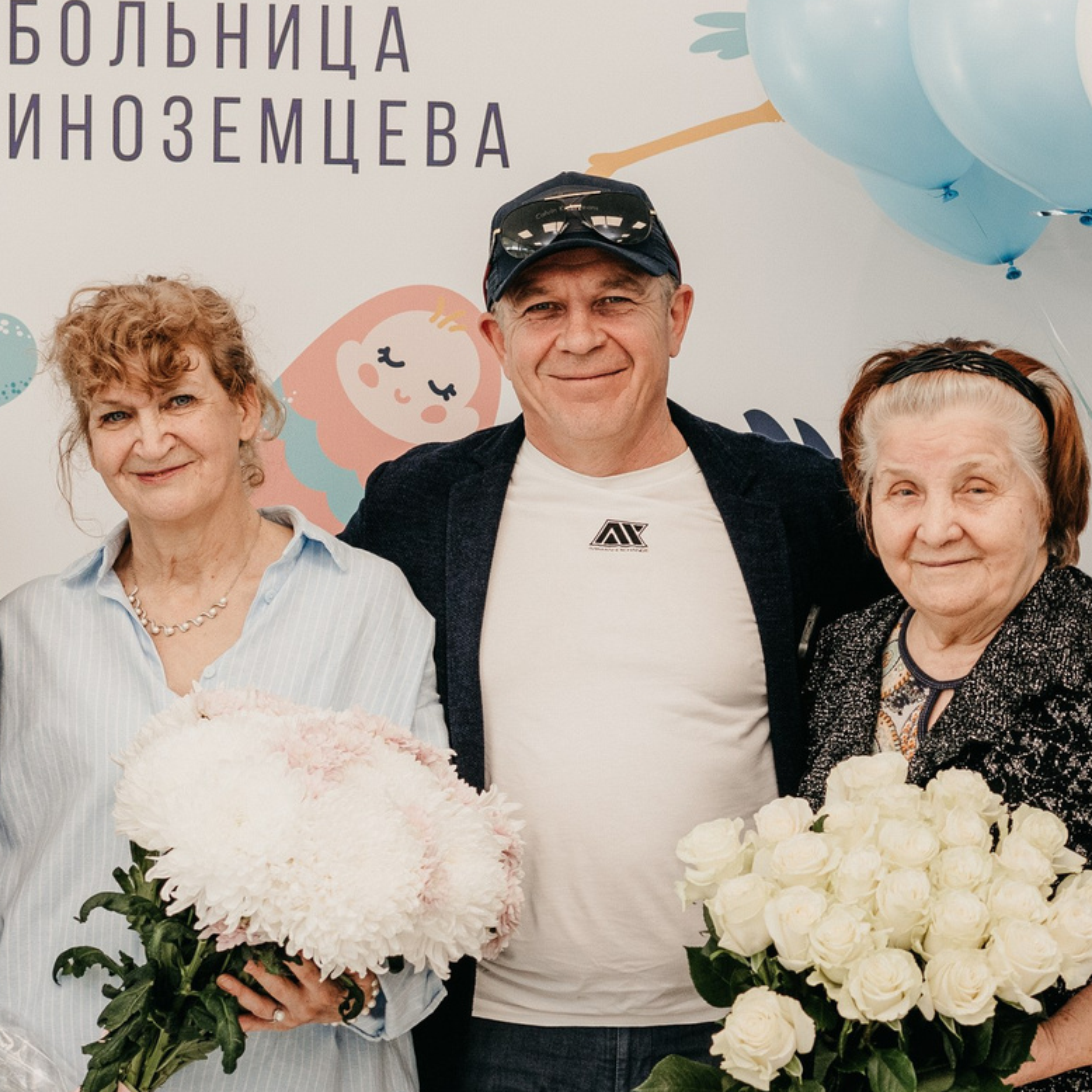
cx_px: 670
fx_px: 3855
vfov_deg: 16.0
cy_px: 821
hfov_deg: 16.1
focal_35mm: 108
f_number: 4
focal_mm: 35
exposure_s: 1/160
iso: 320
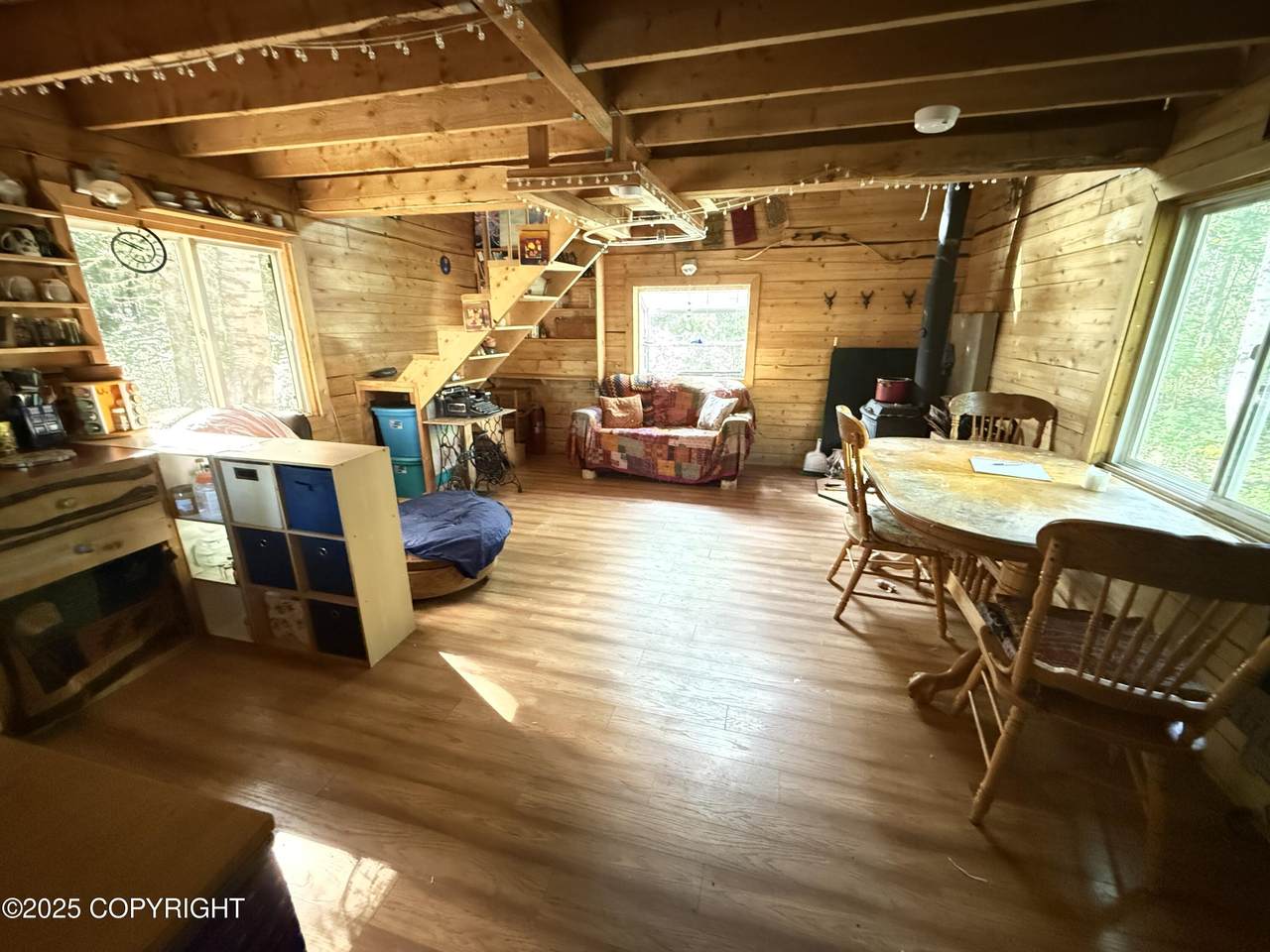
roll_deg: +0.2
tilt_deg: -19.1
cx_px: 635
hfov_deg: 102.1
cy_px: 476
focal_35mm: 14
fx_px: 514
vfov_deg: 85.7
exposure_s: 1/22
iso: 3200
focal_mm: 2.22
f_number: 2.2
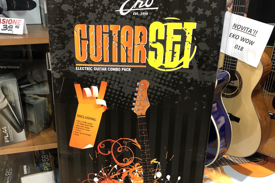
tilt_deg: -25.9
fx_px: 283
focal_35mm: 37
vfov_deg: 35.8
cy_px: 110
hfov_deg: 51.9
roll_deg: -0.4
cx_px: 134
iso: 100
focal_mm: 3.99
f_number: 1.8
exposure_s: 1/13
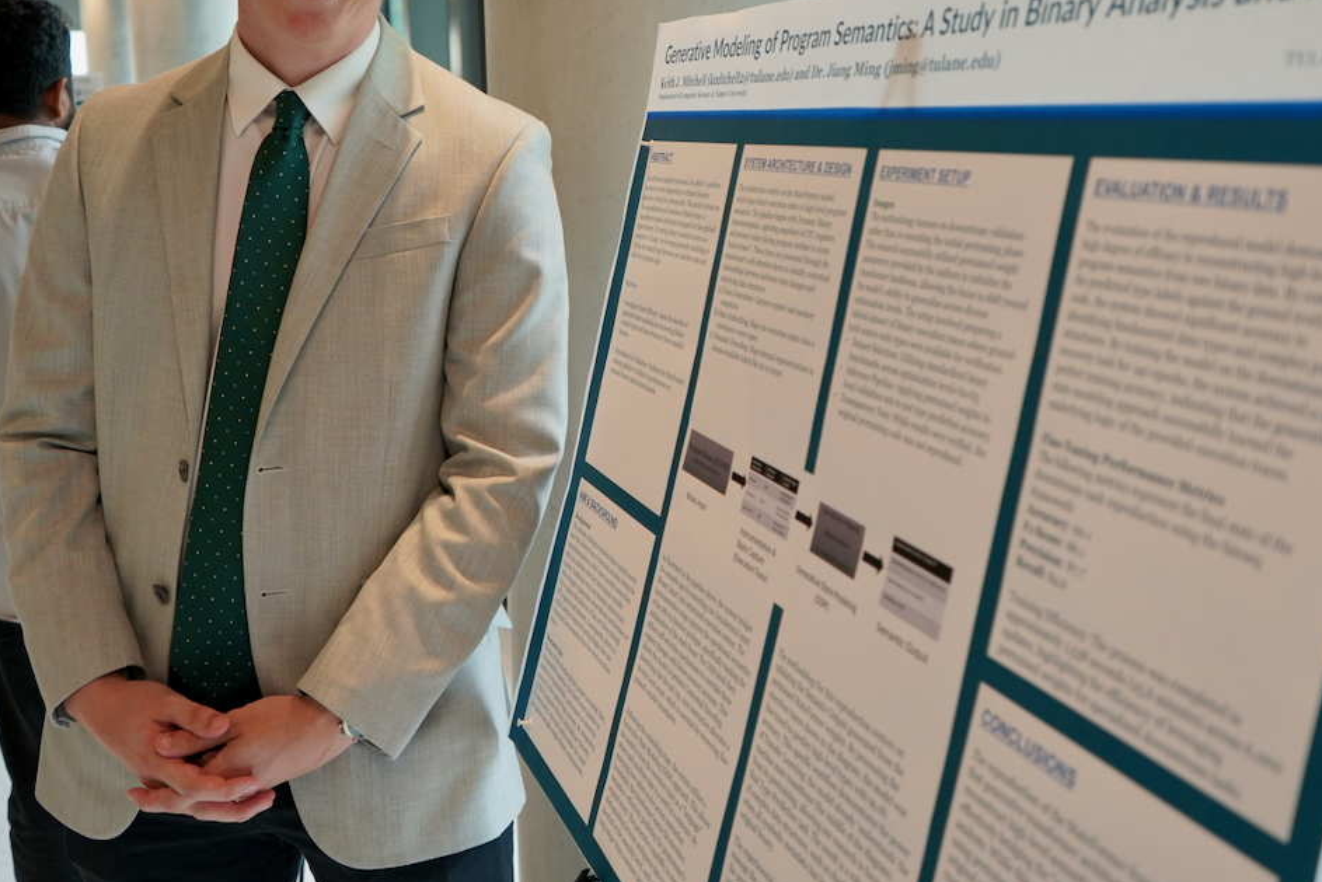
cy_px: 289
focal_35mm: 38
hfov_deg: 50.6
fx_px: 1396
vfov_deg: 34.7
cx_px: 732
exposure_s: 1/160
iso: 500
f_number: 4
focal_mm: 28
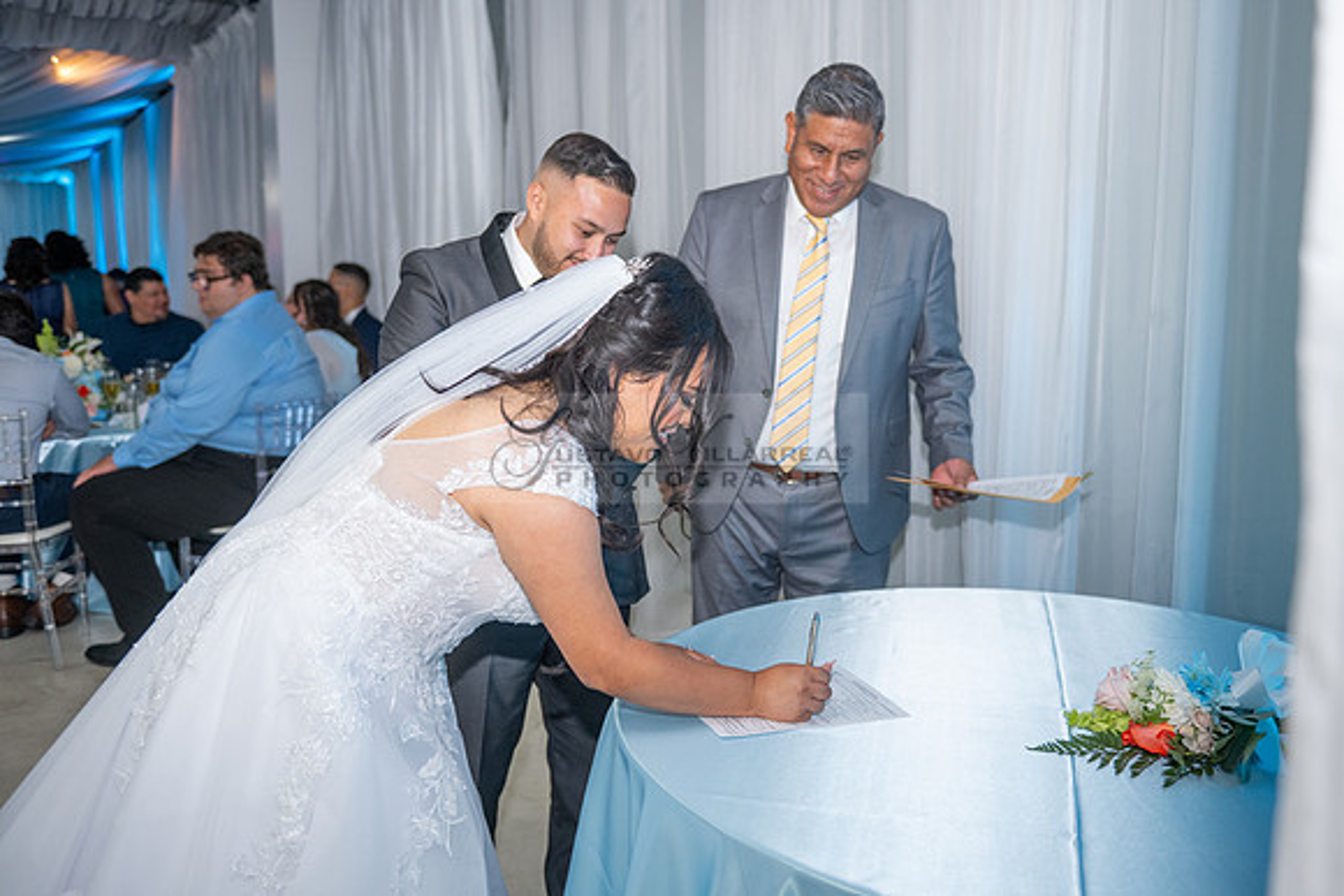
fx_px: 1195
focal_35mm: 32
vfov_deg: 41.1
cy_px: 448
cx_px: 672
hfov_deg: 58.7
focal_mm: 32
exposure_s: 1/160
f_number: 3.2
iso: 1000
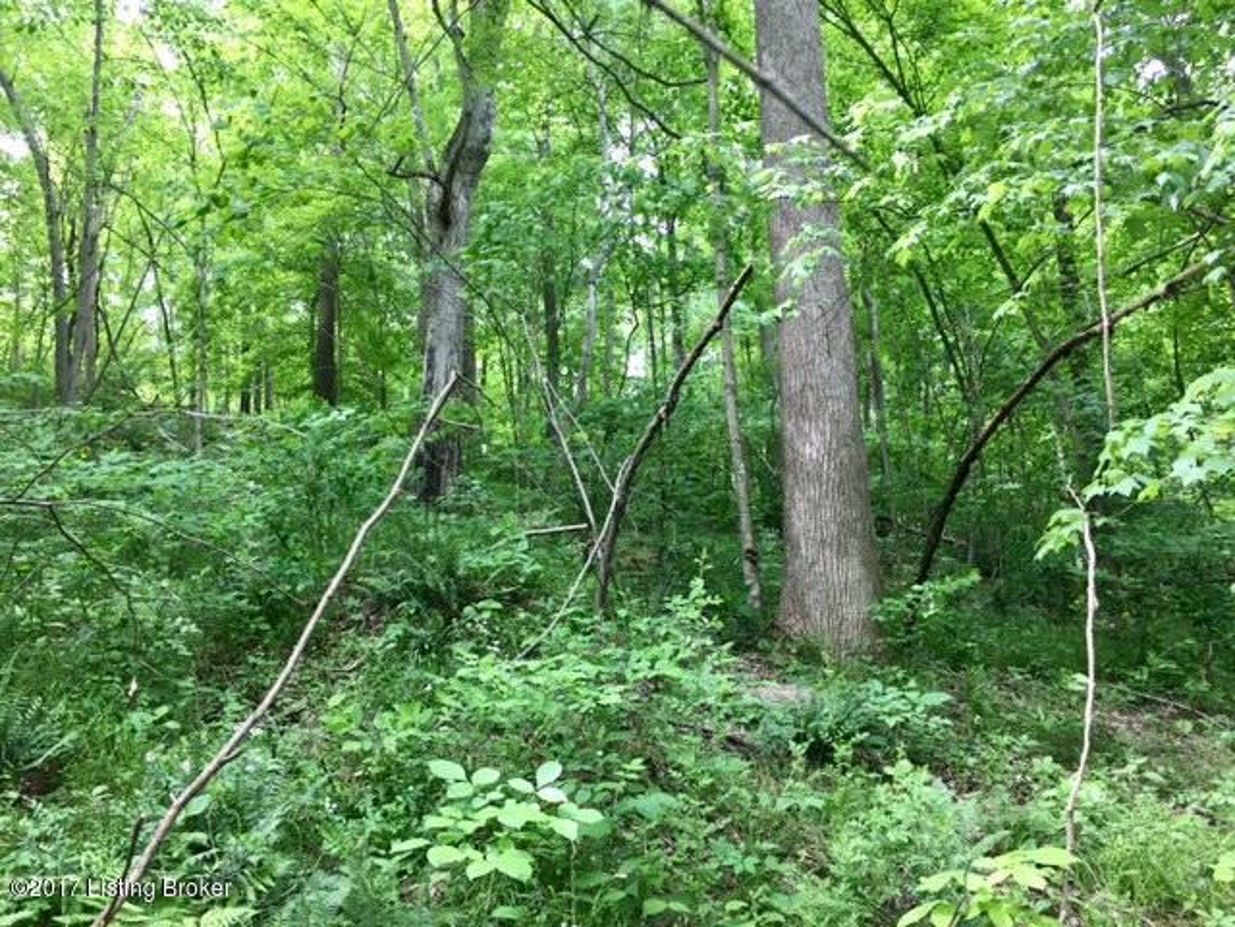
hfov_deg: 61.7
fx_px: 1035
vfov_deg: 48.2
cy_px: 464
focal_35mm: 29
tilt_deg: +15.1
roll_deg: +1.6
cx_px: 618
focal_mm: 4.15
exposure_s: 1/40
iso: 25
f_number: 2.2
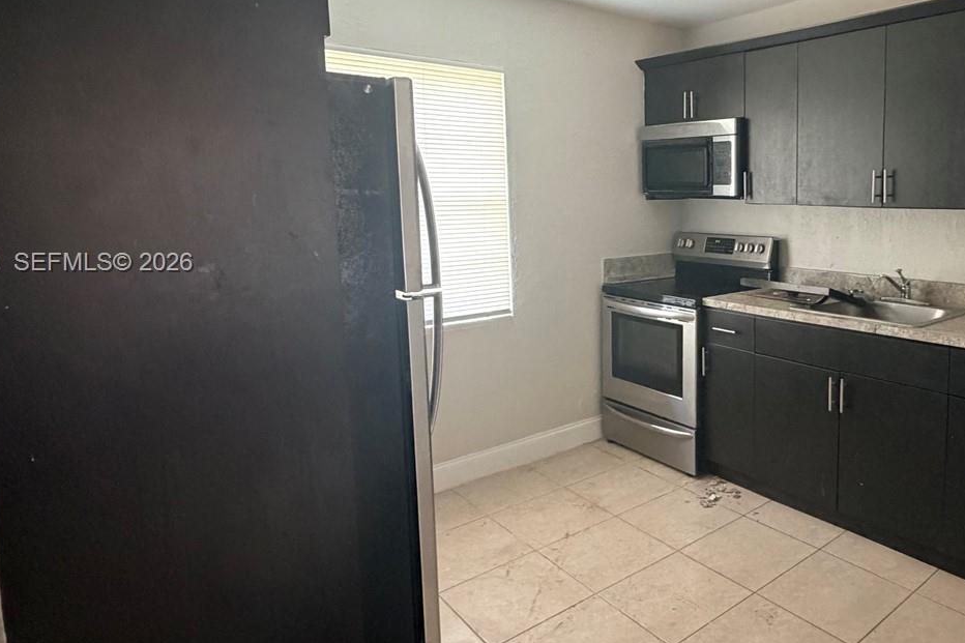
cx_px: 699
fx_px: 670
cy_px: 264
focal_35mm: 25
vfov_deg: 51.0
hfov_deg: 67.9
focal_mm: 2.22
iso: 500
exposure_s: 1/60
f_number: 2.2
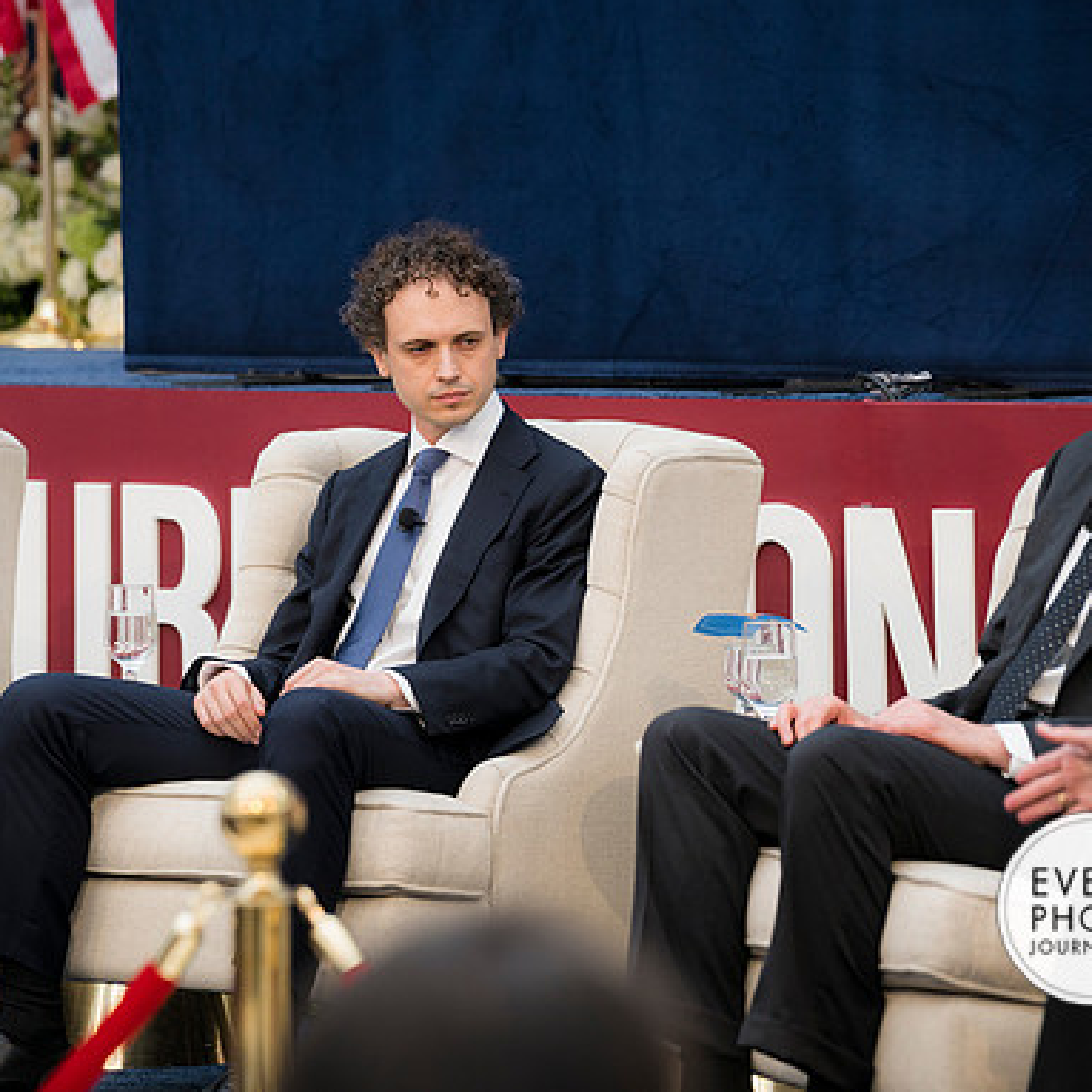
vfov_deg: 9.1
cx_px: 459
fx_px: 6888
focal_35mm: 193
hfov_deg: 9.1
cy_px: 546
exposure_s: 1/160
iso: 450
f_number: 4
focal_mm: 150
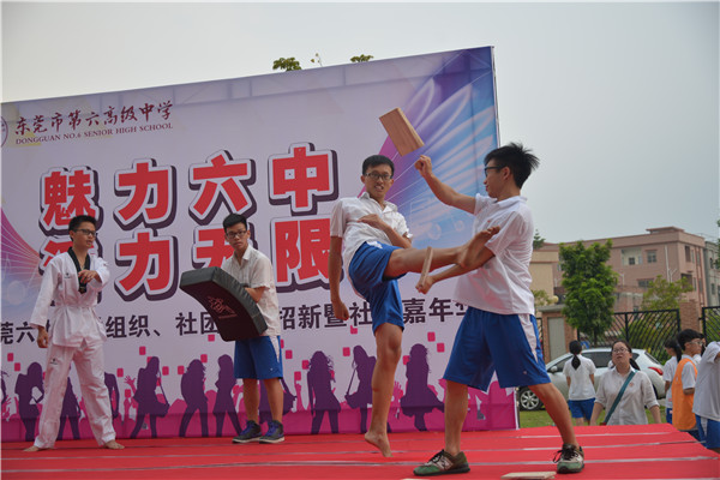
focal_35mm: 48
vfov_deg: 28.1
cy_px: 240
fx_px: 960
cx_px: 360
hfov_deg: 41.1
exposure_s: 1/640
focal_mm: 48
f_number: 4
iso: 200
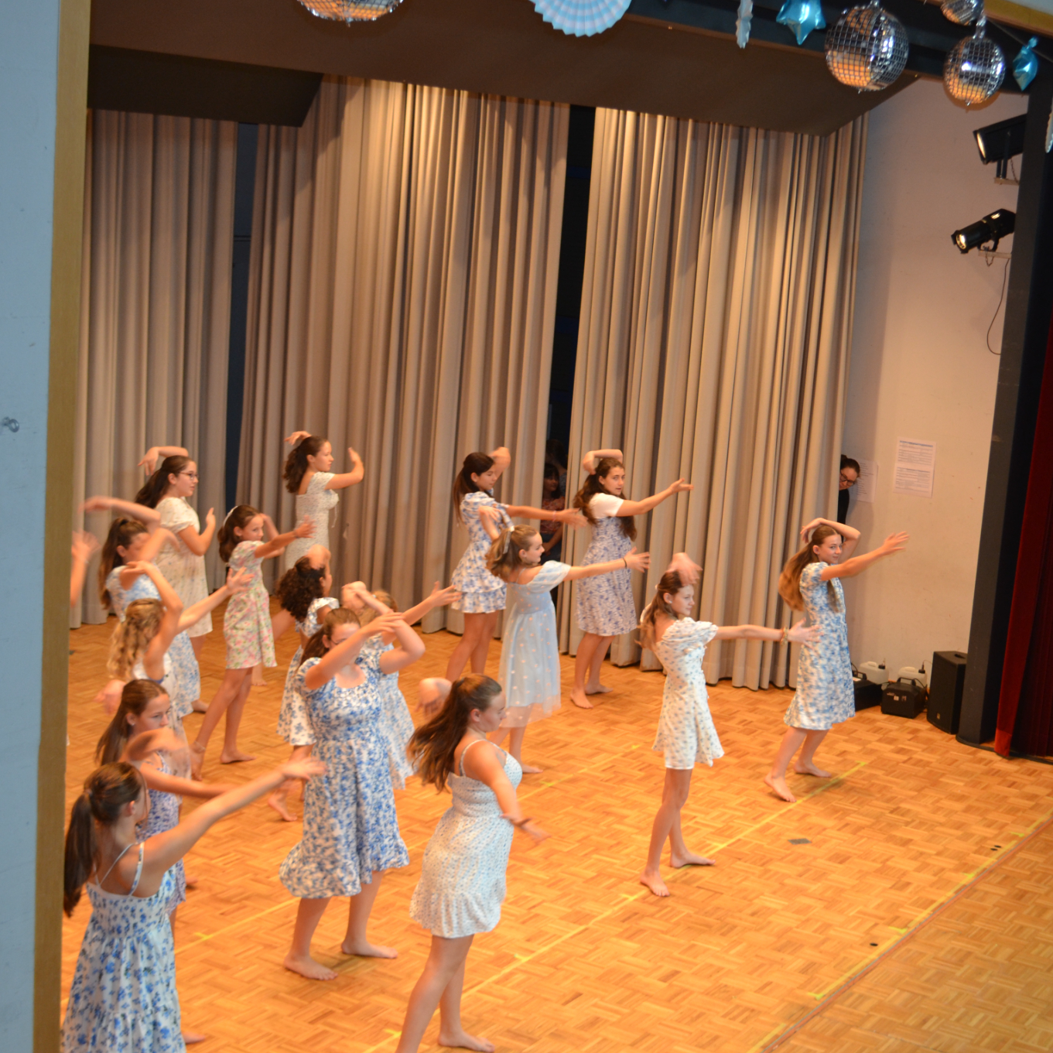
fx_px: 1915
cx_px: 771
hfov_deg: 30.3
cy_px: 526
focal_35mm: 56
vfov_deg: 30.7
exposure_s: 1/60
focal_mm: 29
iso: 400
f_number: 4.5
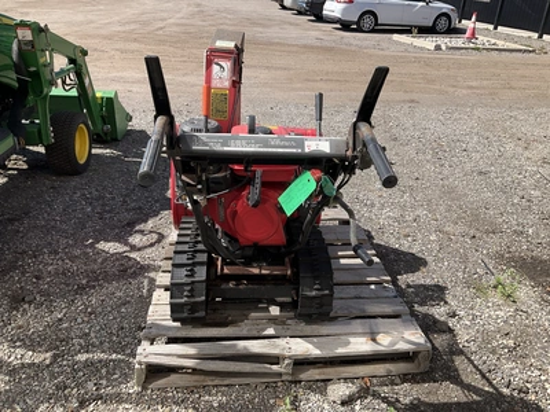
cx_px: 275
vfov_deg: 48.2
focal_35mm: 29
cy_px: 206
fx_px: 461
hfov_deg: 61.7
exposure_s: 1/1144
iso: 25
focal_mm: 3
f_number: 1.8
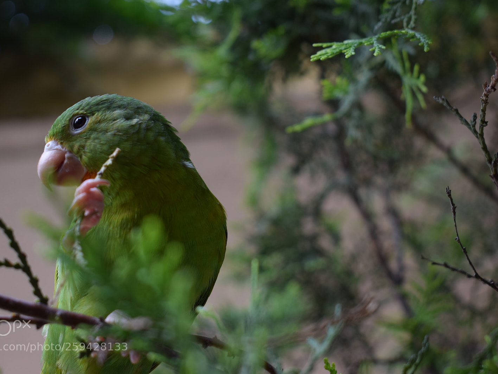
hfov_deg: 31.2
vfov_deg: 23.7
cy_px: 186
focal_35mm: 62
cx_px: 225
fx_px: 892
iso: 125
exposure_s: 1/60
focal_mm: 38
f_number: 4.8
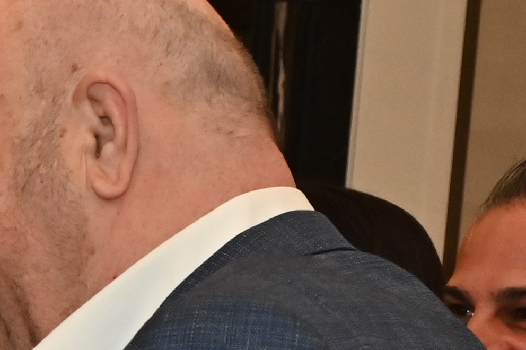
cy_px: 767
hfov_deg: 7.7
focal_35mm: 256
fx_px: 3738
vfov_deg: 5.2
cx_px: -523
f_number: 8
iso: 1250
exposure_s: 1/125
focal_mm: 42
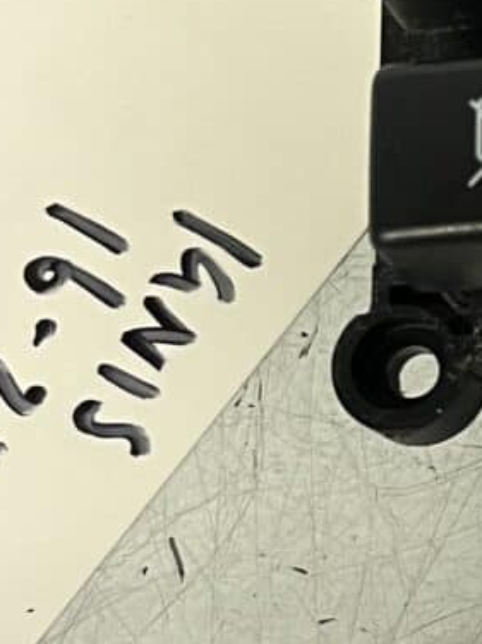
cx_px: 1189
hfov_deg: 9.3
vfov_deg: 13.9
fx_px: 2638
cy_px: 373
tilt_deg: -77.2
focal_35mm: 142
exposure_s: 1/50
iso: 125
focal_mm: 5.1
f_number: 1.6
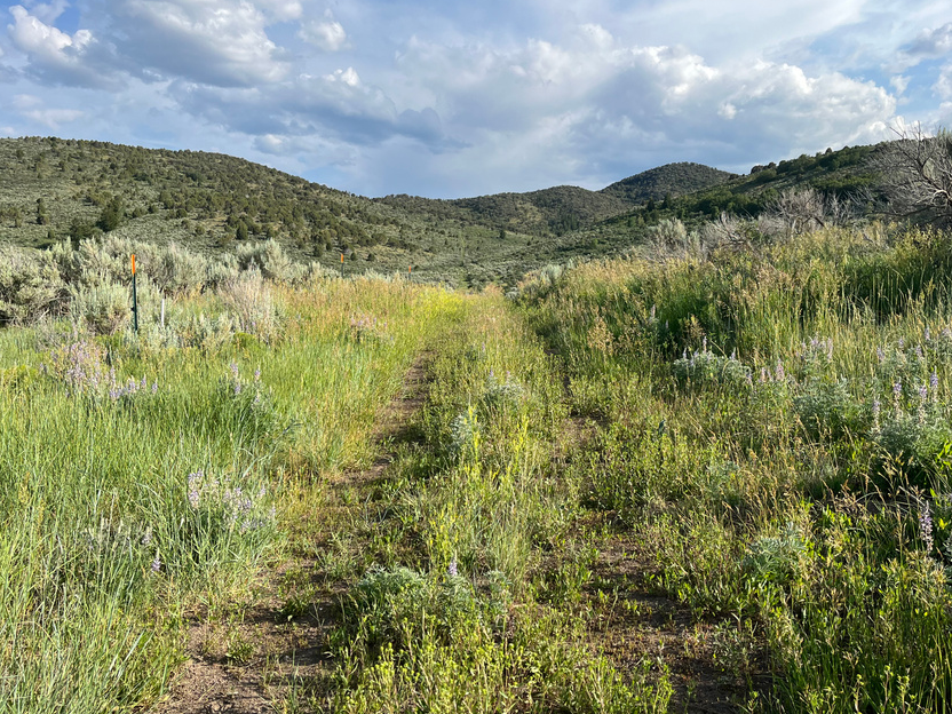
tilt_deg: -5.6
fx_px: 880
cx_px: 489
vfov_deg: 44.1
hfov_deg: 56.8
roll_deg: +0.3
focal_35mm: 32
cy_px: 376
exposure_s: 1/2967
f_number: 1.6
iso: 50
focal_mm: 5.1
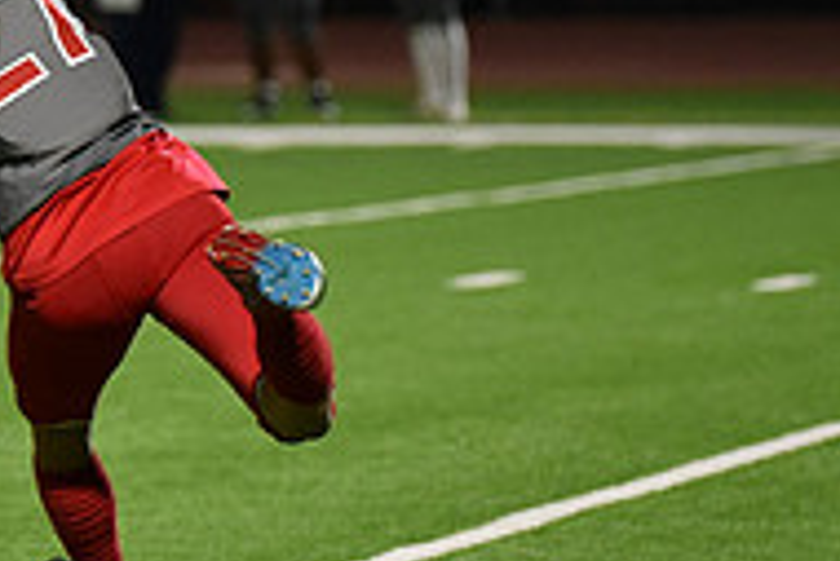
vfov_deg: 2.6
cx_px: -137
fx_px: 12142
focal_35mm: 520
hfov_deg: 4.0
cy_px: 73
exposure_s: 1/1000
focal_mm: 170
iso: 5600
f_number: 2.8
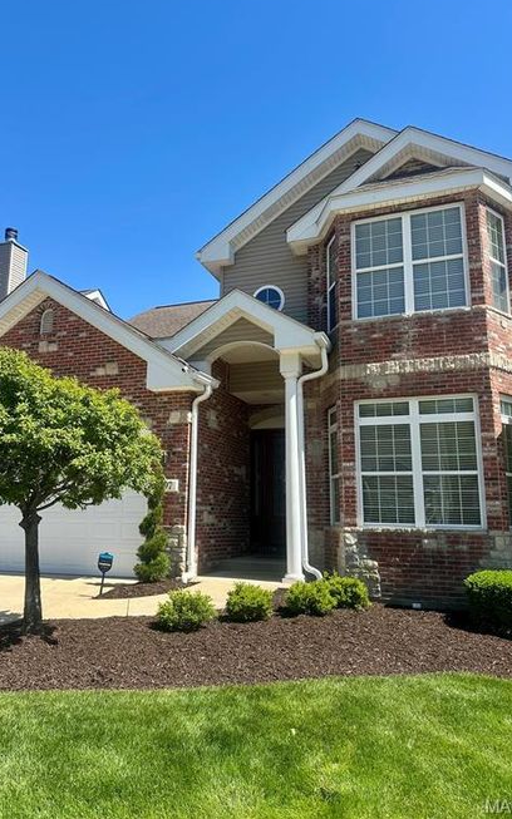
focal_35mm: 26
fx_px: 581
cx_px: 233
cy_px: 402
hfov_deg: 47.5
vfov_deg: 70.4
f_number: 1.78
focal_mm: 6.86
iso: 80
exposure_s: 1/2591
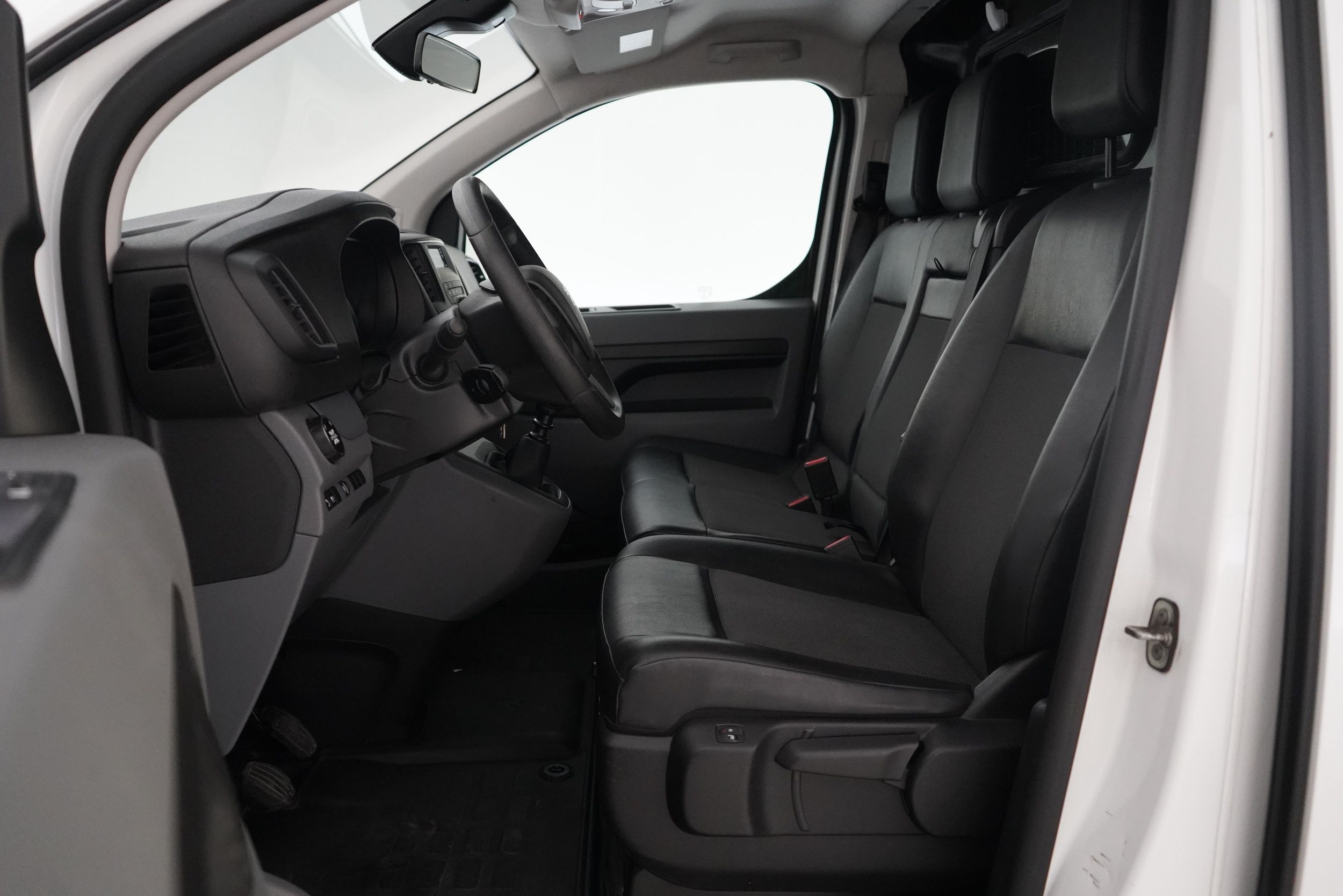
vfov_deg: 46.4
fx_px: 1045
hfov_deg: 65.5
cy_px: 448
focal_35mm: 28
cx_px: 672
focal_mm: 28
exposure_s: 1/160
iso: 6400
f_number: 3.5
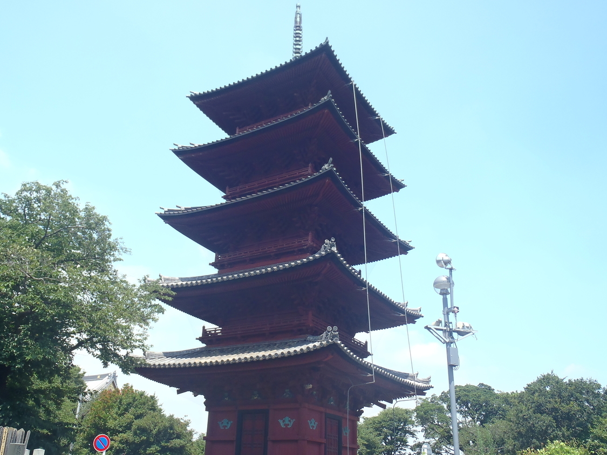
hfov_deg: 56.8
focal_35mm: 32
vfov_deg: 44.2
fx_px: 561
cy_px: 229
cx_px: 287
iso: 80
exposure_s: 1/250
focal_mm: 5.4
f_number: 4.1
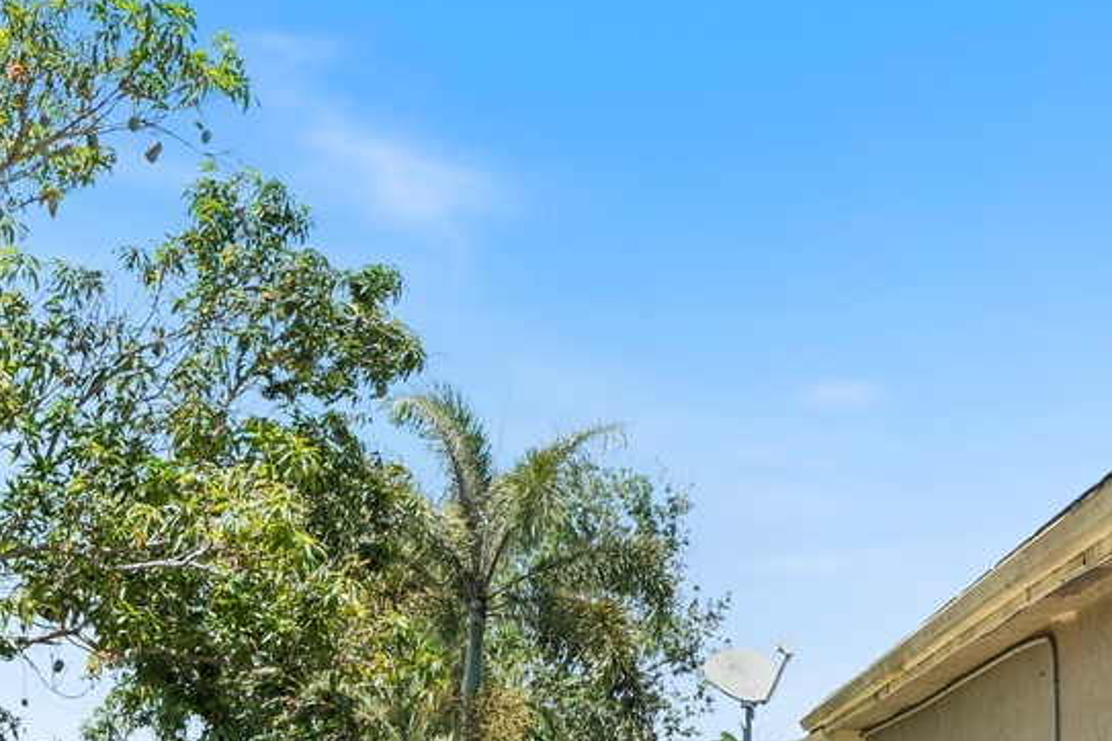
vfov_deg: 25.0
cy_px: 822
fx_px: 1544
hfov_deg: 39.5
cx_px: 624
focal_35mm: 50
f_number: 9
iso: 800
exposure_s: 1/1000
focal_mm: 16
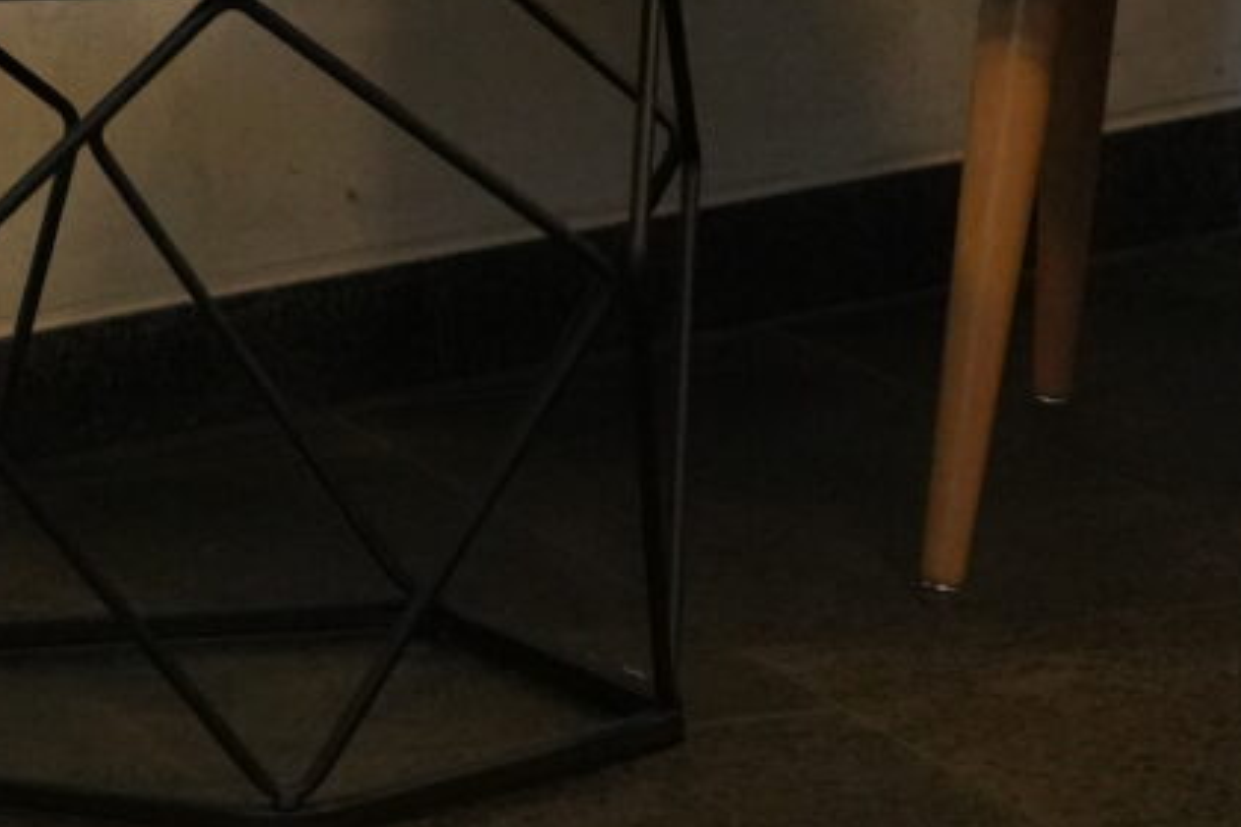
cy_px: -1298
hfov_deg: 10.0
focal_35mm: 183
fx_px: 6308
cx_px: -1599
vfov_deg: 7.0
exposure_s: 1/250
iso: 4000
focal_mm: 30
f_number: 4
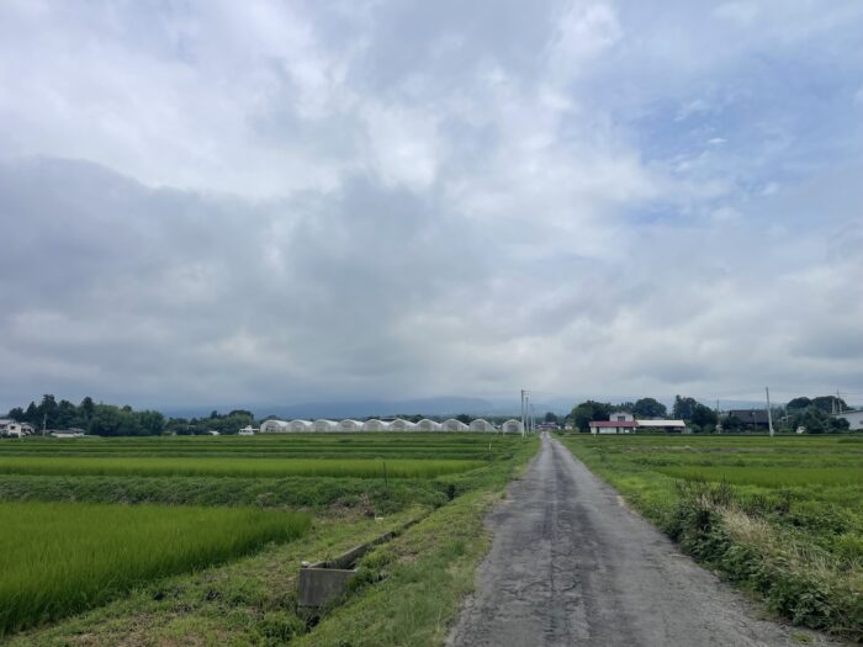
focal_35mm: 25
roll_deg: -1.2
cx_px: 432
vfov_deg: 54.9
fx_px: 623
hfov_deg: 69.4
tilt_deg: +11.3
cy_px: 324
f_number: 1.6
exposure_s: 1/10989
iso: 40
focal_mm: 5.1
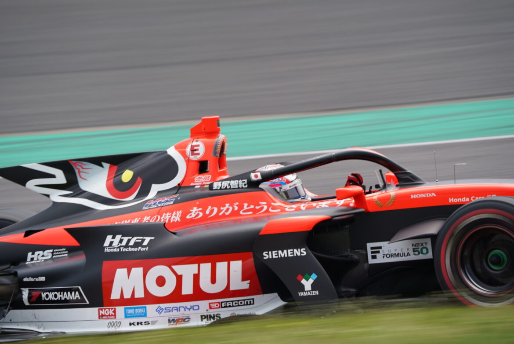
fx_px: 6558
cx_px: 257
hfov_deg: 4.5
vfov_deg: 3.0
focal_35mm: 459
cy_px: 172
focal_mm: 459
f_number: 8
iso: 125
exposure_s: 1/200
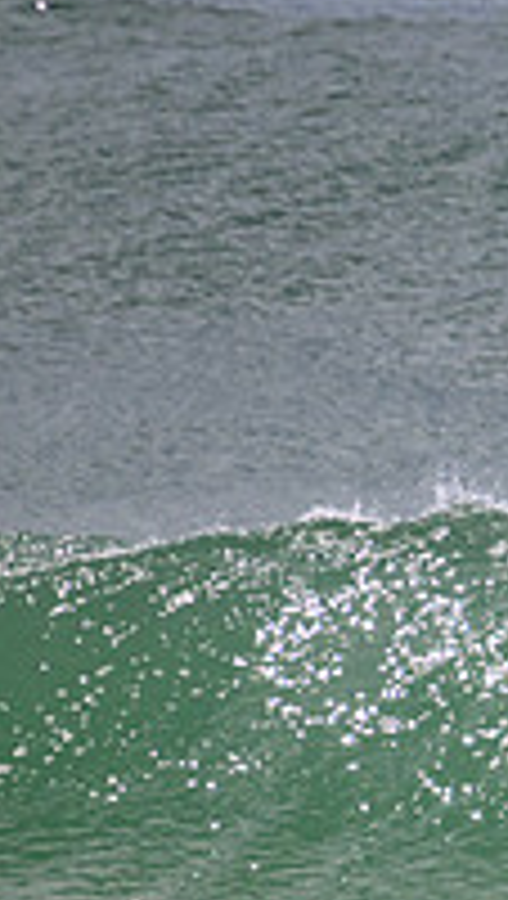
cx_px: 1286
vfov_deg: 0.9
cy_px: 763
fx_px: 57995
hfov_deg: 0.5
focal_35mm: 2430
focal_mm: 800
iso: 800
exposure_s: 1/2000
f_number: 11
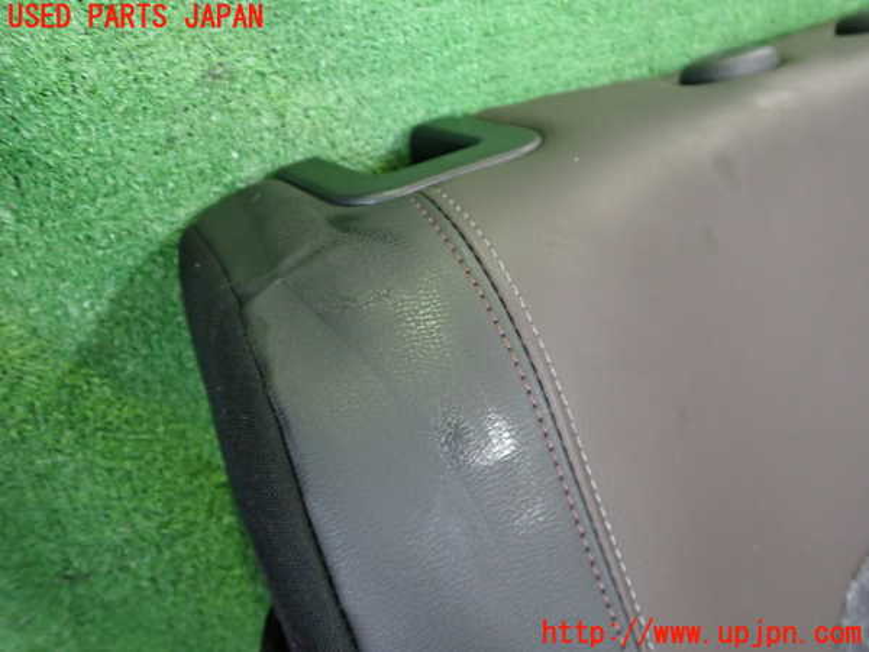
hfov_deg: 60.0
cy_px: 326
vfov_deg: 46.8
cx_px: 434
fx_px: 753
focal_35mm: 30
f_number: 2.3
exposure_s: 1/30
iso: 640
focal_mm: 5.4
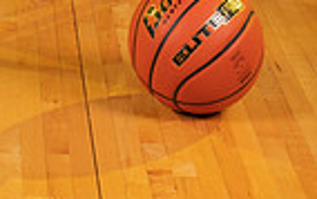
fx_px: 1539
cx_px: -7
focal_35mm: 178
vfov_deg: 7.0
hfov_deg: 11.6
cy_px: -273
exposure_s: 1/320
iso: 320
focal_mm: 55
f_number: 7.1
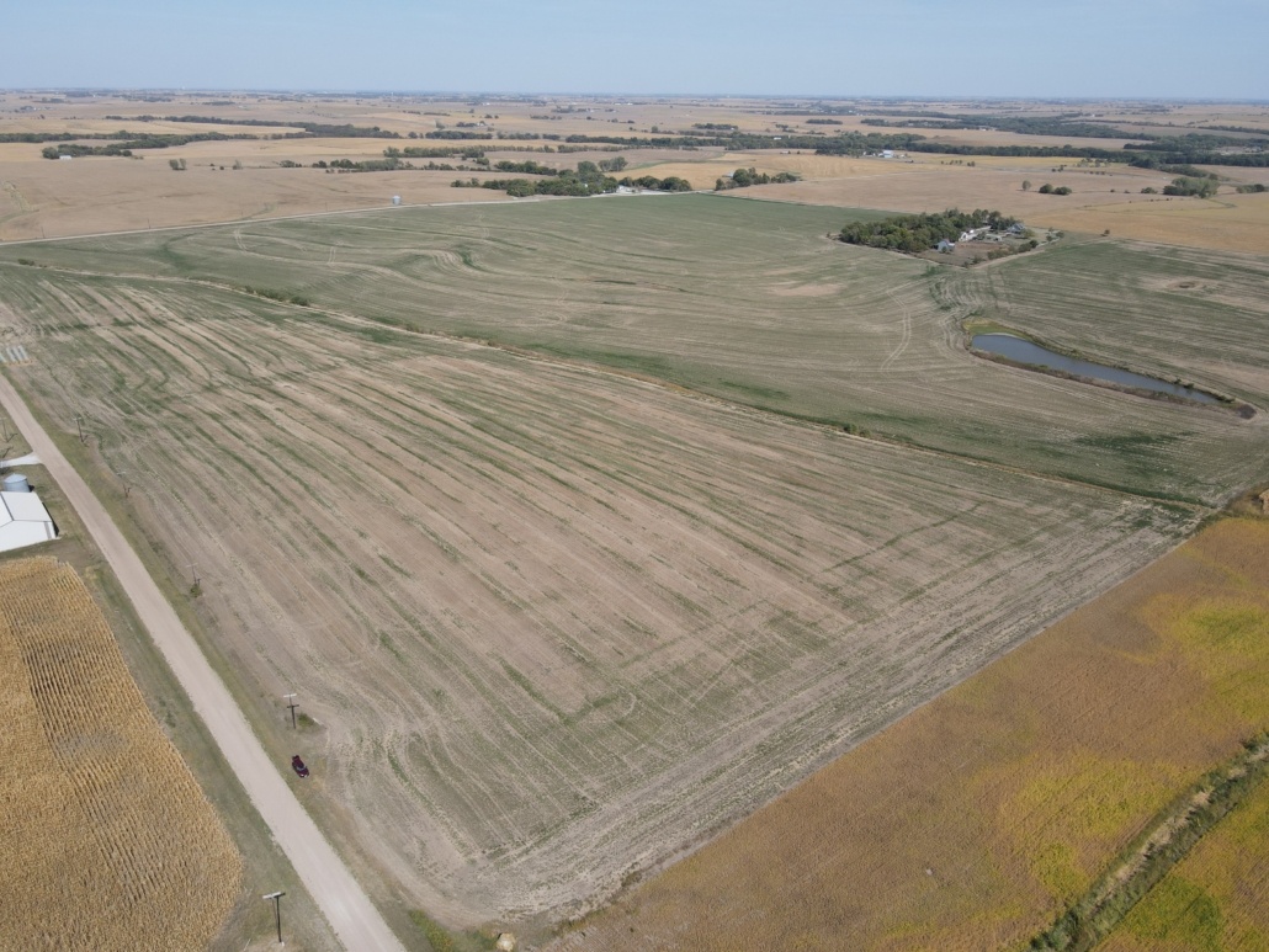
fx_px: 880
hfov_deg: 71.6
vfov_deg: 56.8
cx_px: 634
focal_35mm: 24
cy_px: 476
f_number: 2.8
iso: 100
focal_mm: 4.5
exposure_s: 1/725
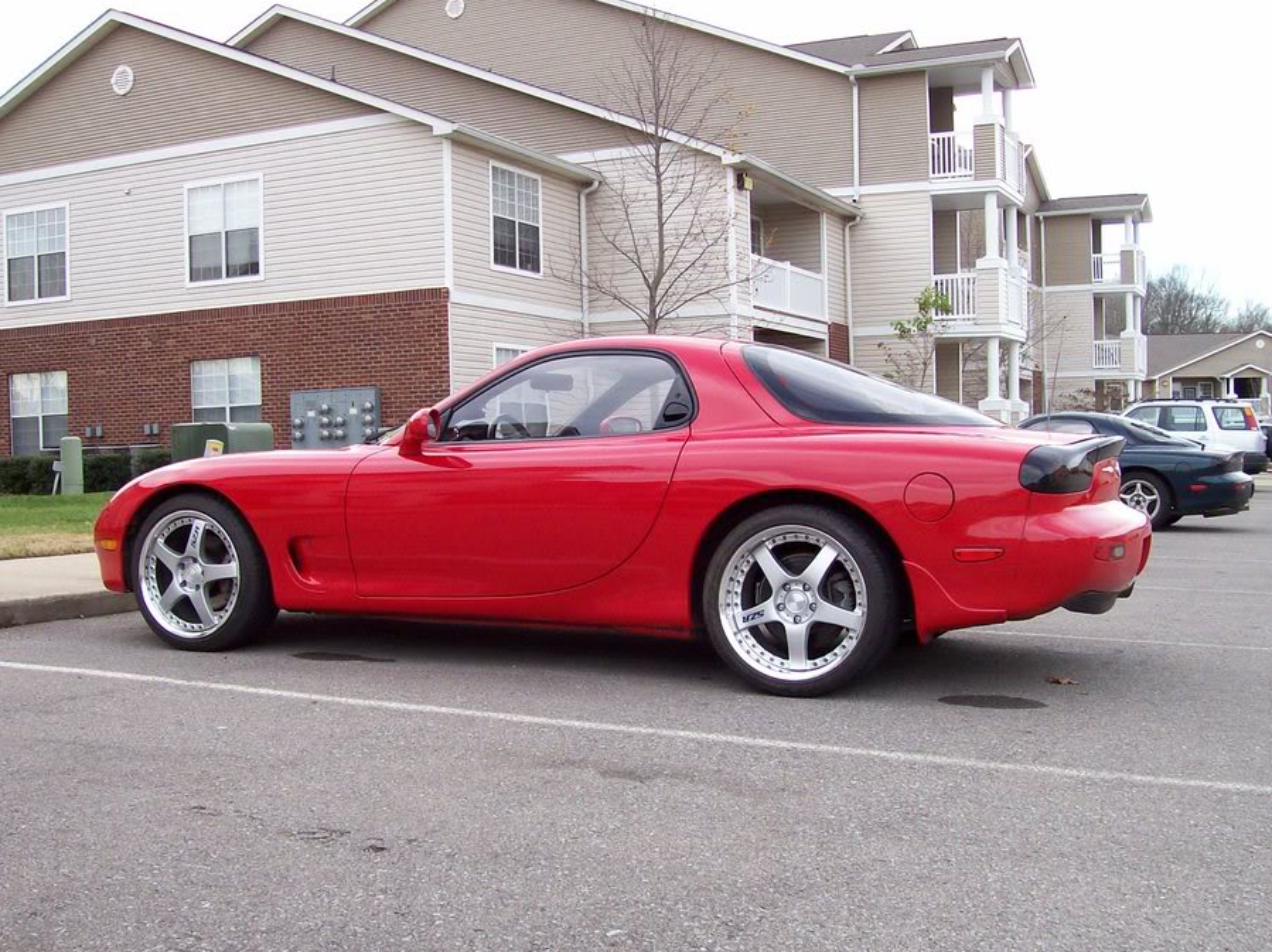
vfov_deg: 35.1
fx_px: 1506
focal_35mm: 41
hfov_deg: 45.8
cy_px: 533
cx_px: 632
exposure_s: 1/263
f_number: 2.7
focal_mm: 6
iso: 80
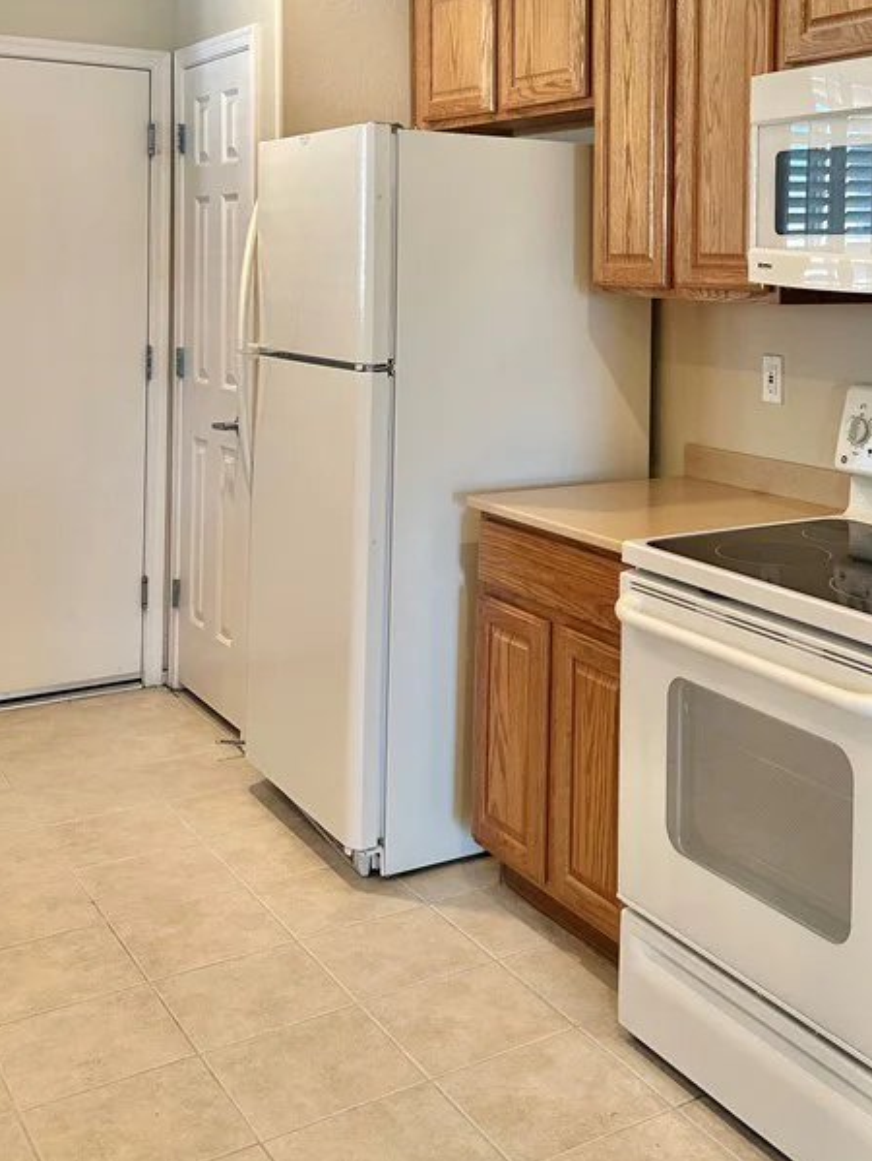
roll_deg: -1.2
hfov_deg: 34.5
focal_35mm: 41
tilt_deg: +0.8
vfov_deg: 44.1
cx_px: 645
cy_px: 275
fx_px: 1376
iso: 125
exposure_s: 1/60
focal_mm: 6.86
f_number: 1.78
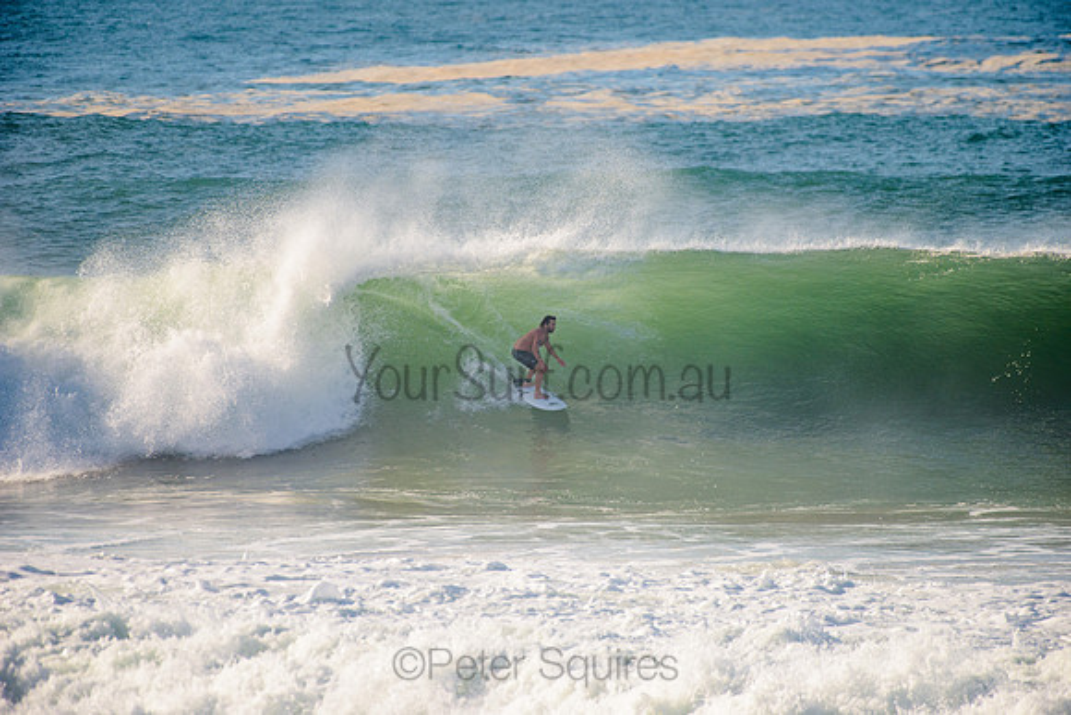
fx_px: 14878
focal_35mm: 500
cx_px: 536
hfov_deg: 4.1
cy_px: 358
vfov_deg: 2.8
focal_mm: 500
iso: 180
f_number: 5.6
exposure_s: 1/1600
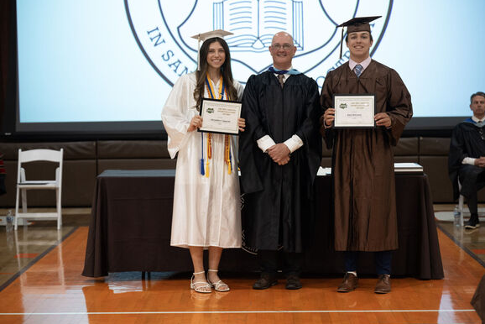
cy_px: 156
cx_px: 245
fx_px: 1361
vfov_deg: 13.6
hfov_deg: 20.2
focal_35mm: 101
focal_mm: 95
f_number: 3.2
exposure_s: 1/125
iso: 1600
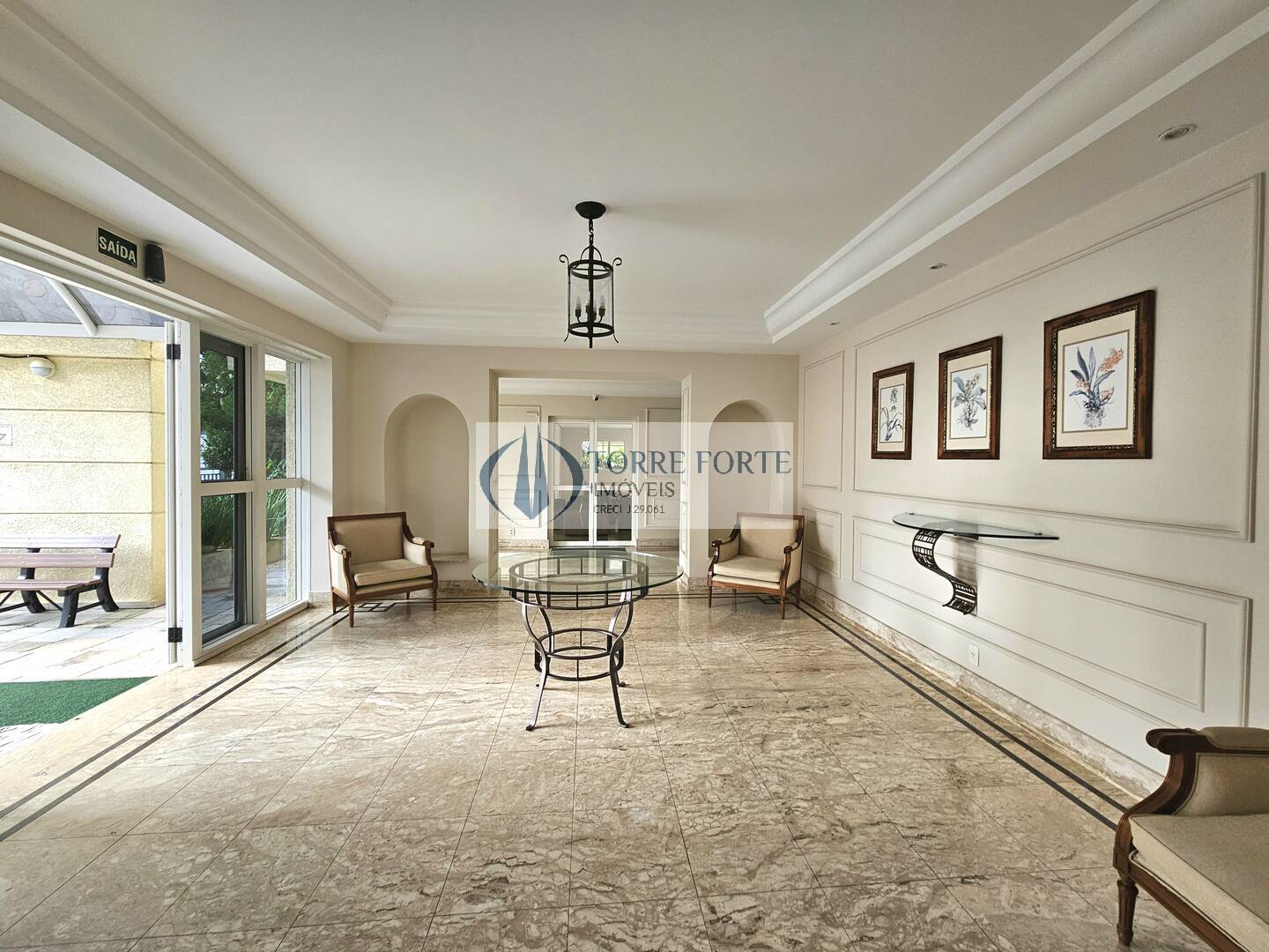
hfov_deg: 106.2
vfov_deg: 89.9
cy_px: 476
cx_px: 634
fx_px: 477
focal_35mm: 13
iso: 100
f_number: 2.2
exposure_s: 1/60.2
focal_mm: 2.2
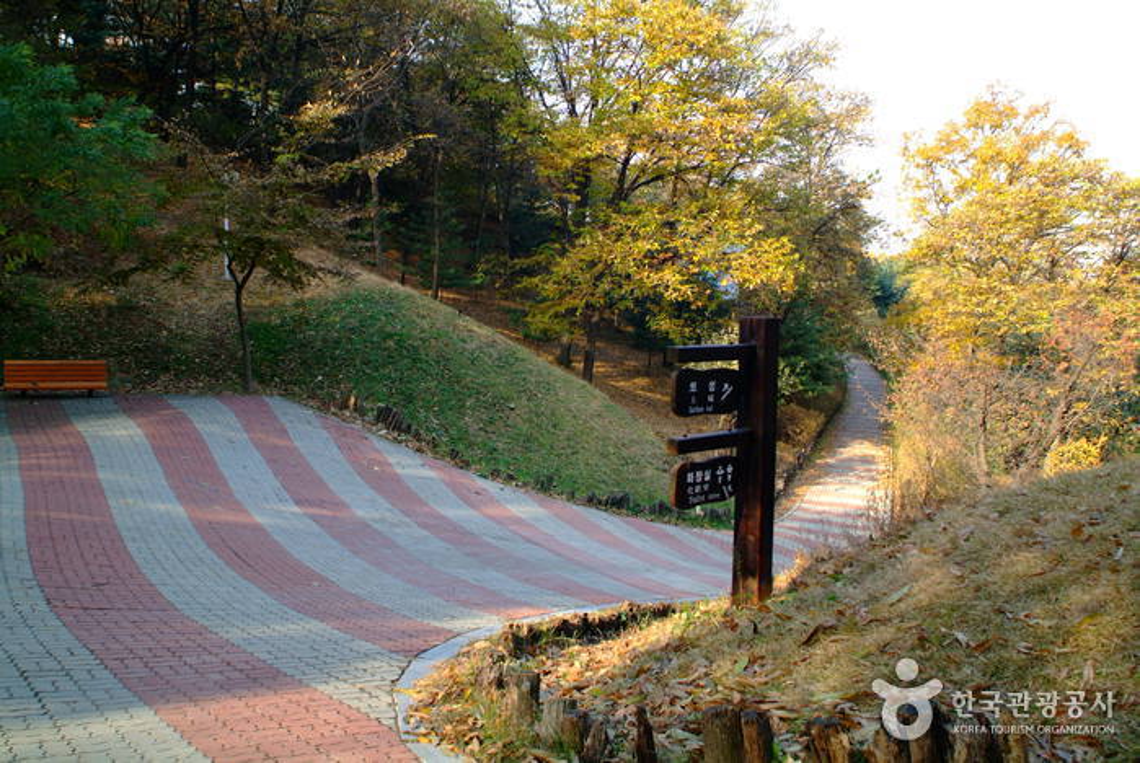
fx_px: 951
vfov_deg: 43.7
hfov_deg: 61.9
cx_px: 570
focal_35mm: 30
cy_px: 382
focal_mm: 20
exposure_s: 1/90
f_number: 4.8
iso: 100
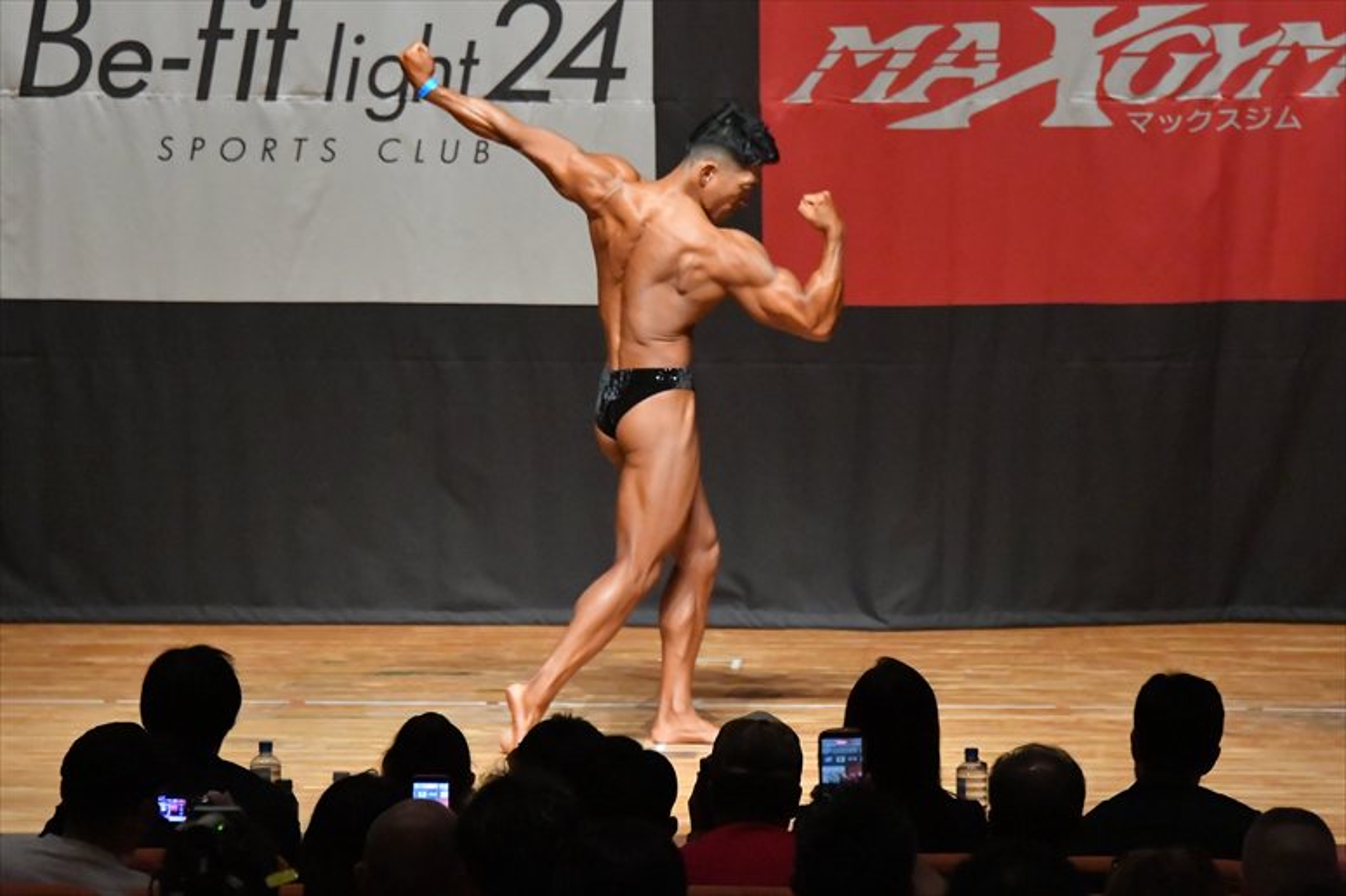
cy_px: 448
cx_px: 673
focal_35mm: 240
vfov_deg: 5.7
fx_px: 8969
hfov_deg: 8.6
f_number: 5.6
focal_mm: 160
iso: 12800
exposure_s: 1/400
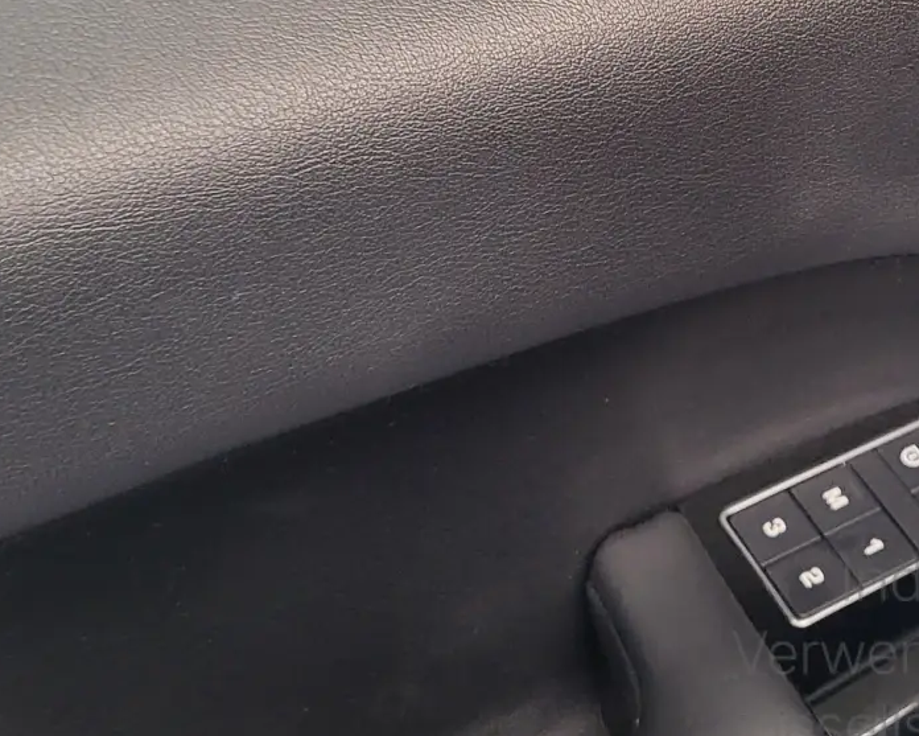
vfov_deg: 21.1
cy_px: -12
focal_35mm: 70
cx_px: 920
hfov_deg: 25.8
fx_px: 1904
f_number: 1.8
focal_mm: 5.4
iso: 200
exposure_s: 1/50
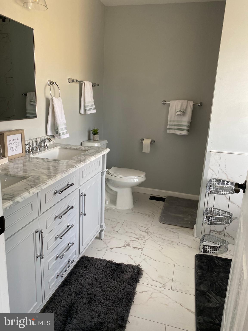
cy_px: 166
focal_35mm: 26
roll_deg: -2.5
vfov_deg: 67.3
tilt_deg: -14.1
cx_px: 124
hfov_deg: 53.1
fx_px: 248
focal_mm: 4.25
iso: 125
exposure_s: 1/69
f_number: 1.8
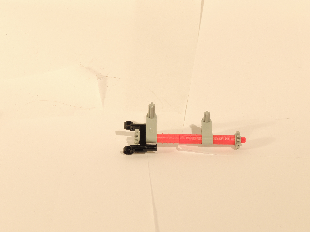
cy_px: 116
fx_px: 1209
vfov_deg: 11.0
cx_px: 155
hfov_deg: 14.6
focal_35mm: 135
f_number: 6.1
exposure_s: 1/2.5
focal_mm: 24
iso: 100
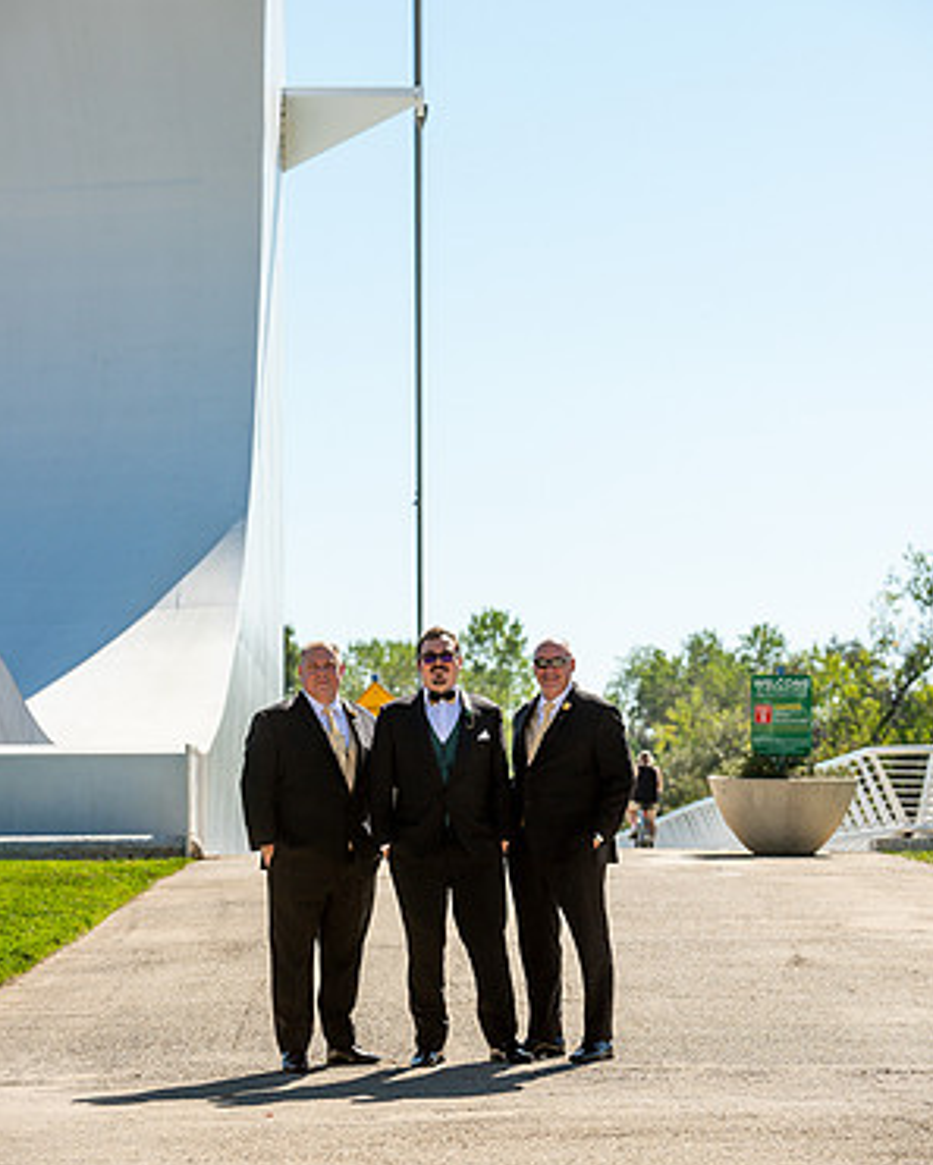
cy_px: 553
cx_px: 468
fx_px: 4554
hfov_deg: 11.7
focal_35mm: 132
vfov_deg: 14.6
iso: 400
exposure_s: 1/2000
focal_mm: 116
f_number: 5.6
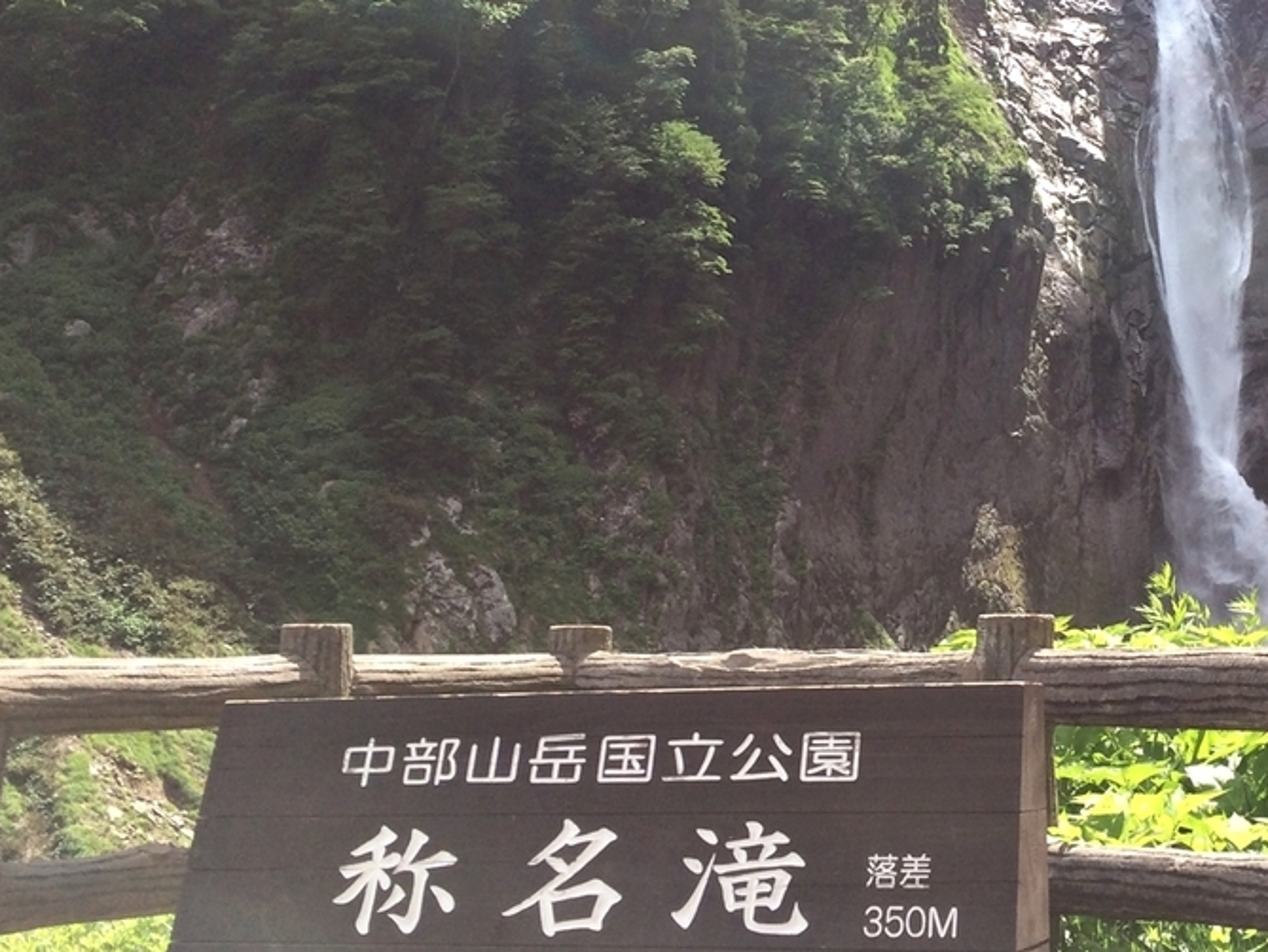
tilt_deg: +15.5
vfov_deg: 27.6
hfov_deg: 35.9
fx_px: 1905
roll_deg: -0.3
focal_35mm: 52
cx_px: 959
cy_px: 220
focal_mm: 4.15
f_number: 2.2
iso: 32
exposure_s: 1/1109
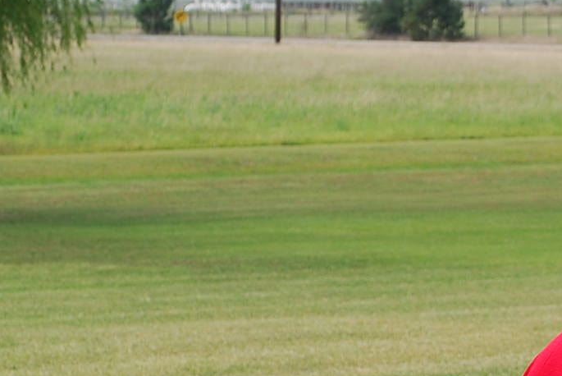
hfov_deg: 9.5
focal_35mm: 212
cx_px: 741
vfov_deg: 6.5
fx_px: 3312
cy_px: 352
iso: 100
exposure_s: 1/250
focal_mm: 50
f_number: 8
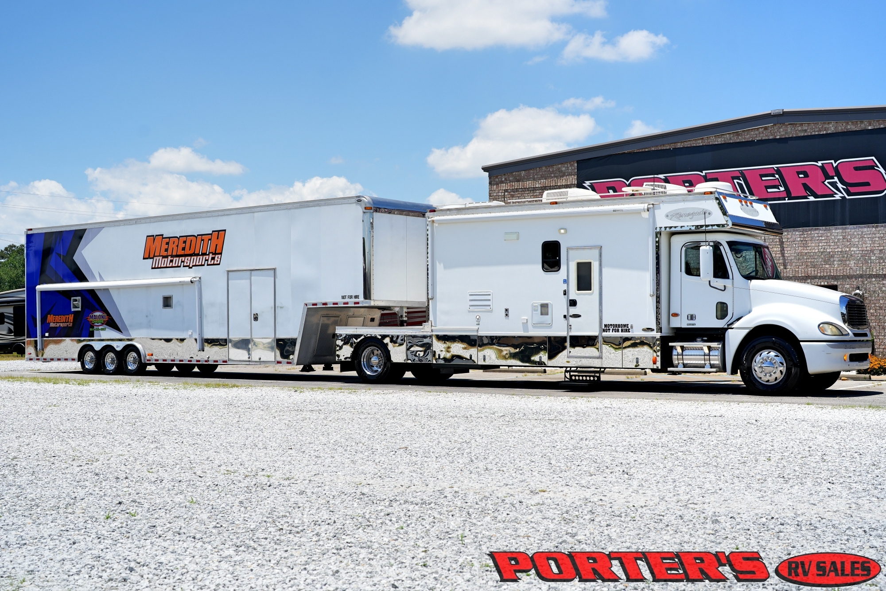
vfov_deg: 27.0
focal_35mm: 50
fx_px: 1231
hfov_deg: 39.6
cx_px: 443
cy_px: 296
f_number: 5.6
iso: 100
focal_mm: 50
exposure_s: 1/500
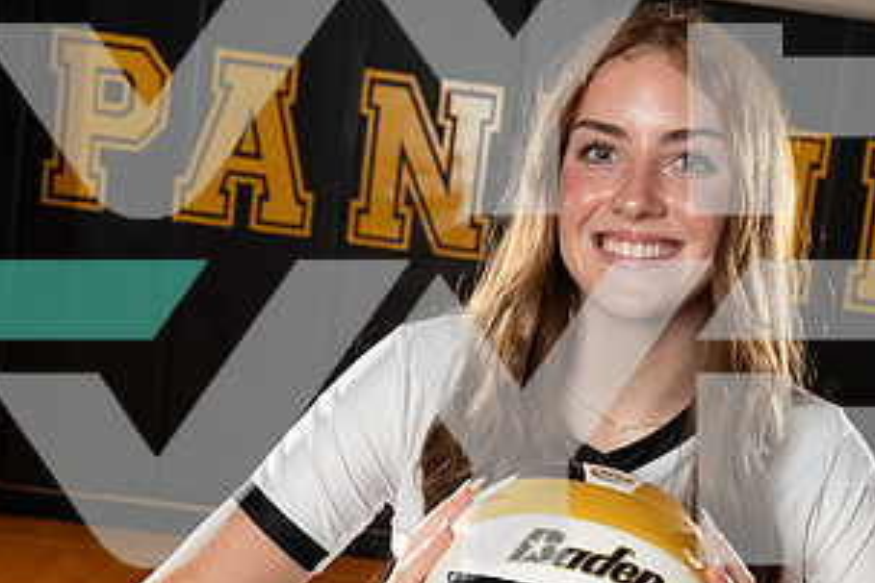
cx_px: 641
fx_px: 1580
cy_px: 414
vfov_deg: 20.8
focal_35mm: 65
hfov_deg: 30.5
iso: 1000
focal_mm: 34
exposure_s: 1/250
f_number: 8
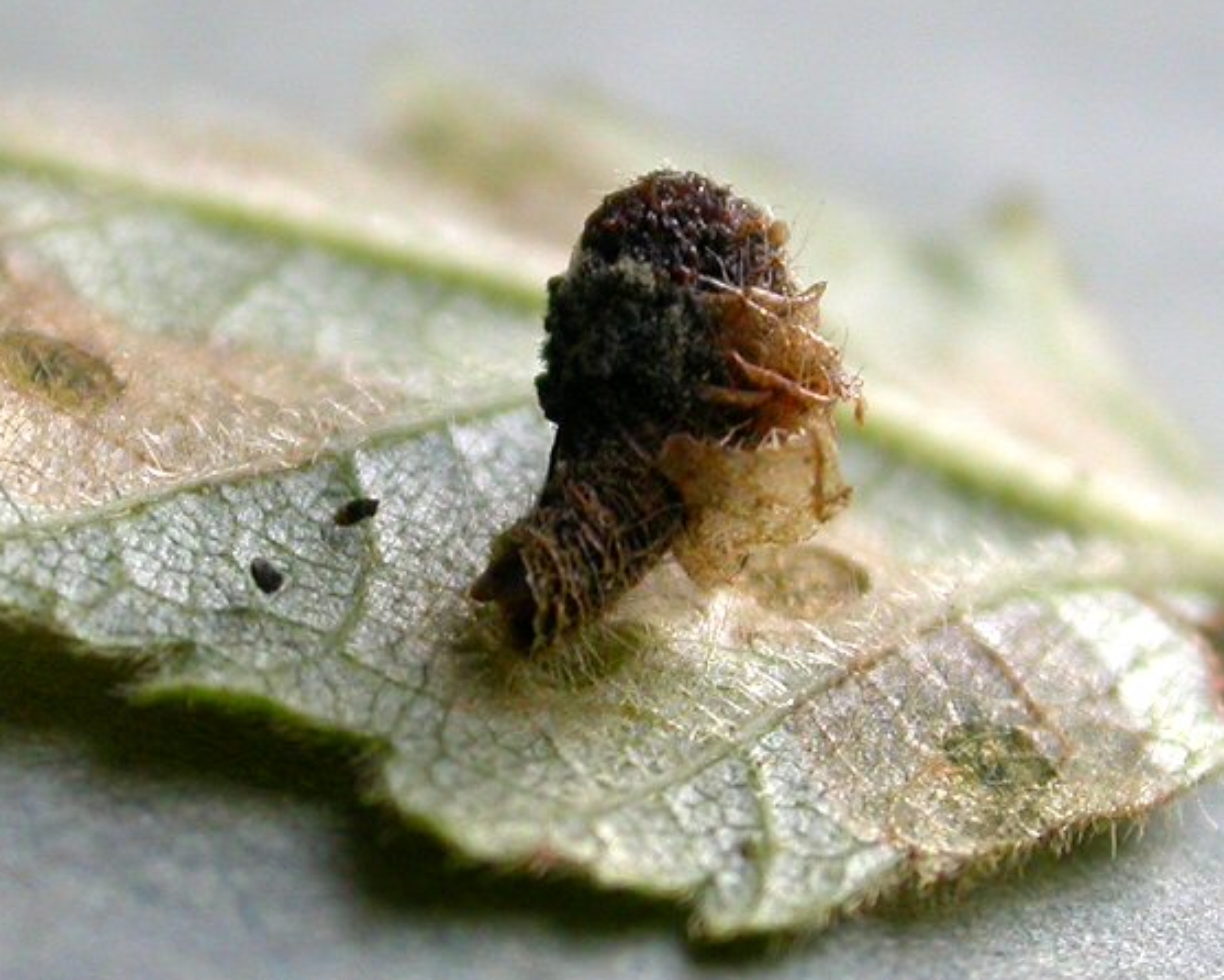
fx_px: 2972
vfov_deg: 18.7
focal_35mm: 82
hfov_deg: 23.3
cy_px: 488
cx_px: 644
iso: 100
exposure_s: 1/63
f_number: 4
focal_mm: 16.2
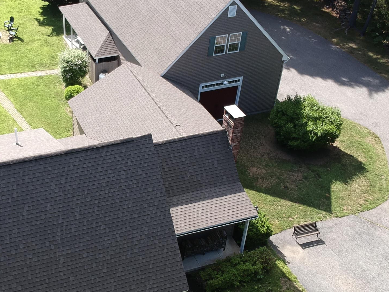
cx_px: 109
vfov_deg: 28.0
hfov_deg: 36.2
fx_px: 584
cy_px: 159
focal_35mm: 52
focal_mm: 4.49
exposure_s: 1/320
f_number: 2.6
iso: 100
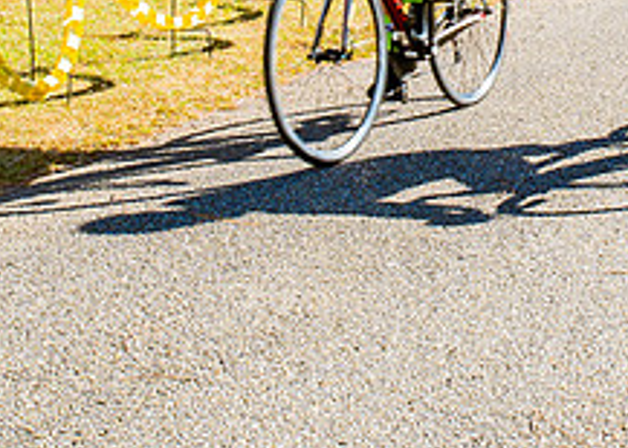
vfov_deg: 11.6
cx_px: 650
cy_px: -104
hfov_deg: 16.2
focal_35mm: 121
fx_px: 2158
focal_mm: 34
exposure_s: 1/200
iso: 100
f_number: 7.1
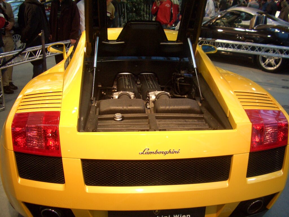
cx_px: 144
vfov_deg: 40.7
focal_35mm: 35
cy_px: 108
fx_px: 292
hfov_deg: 52.6
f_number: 2.6
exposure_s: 1/100
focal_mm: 5.8
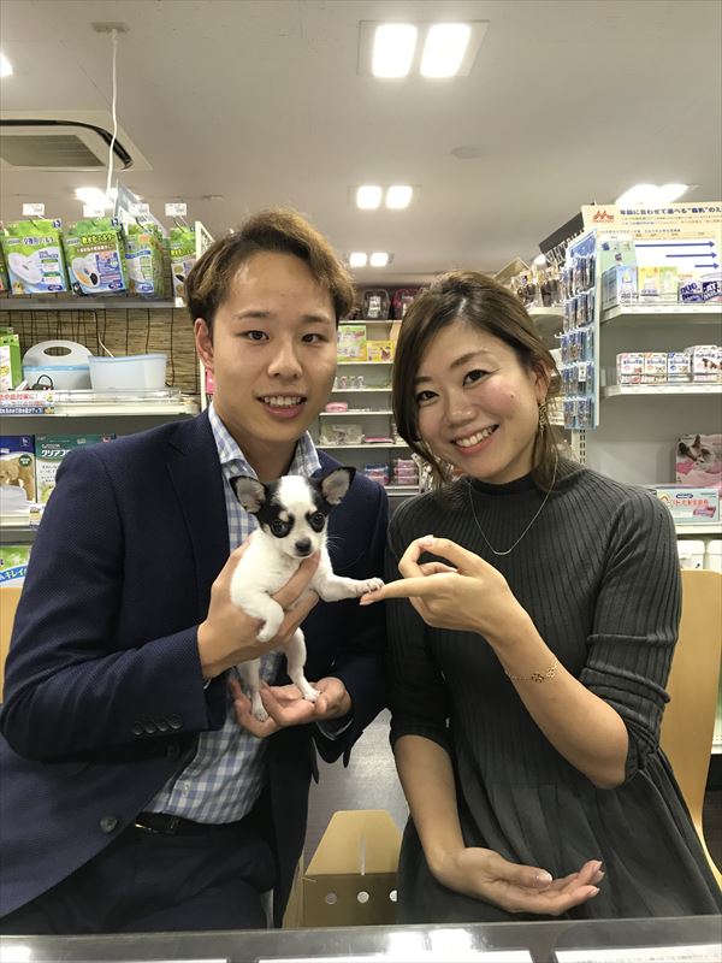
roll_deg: +2.3
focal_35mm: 28
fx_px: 779
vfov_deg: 63.4
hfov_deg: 49.7
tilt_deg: -4.7
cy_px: 482
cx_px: 361
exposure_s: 1/25
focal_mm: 3.99
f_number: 1.8
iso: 40
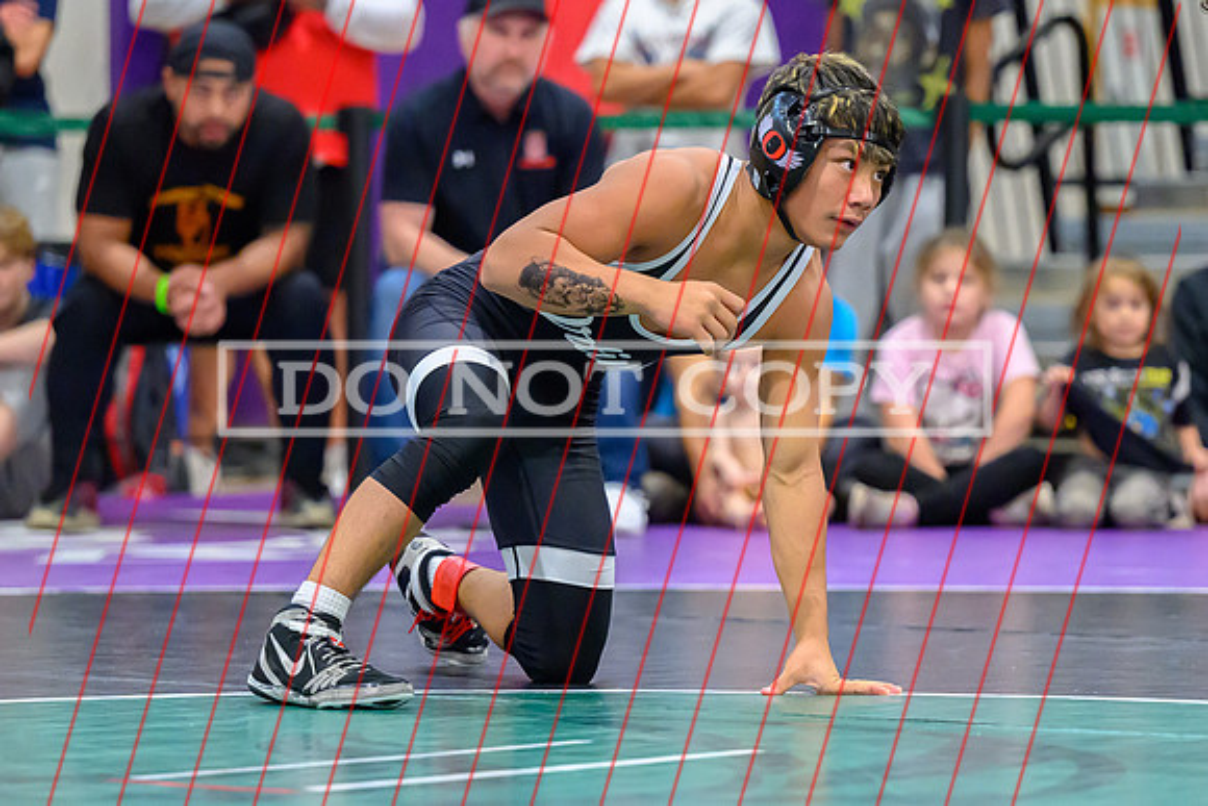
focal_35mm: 202
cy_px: 411
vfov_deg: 6.8
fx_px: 6773
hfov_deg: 10.2
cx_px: 747
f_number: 2.8
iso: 8000
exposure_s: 1/640
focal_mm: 135
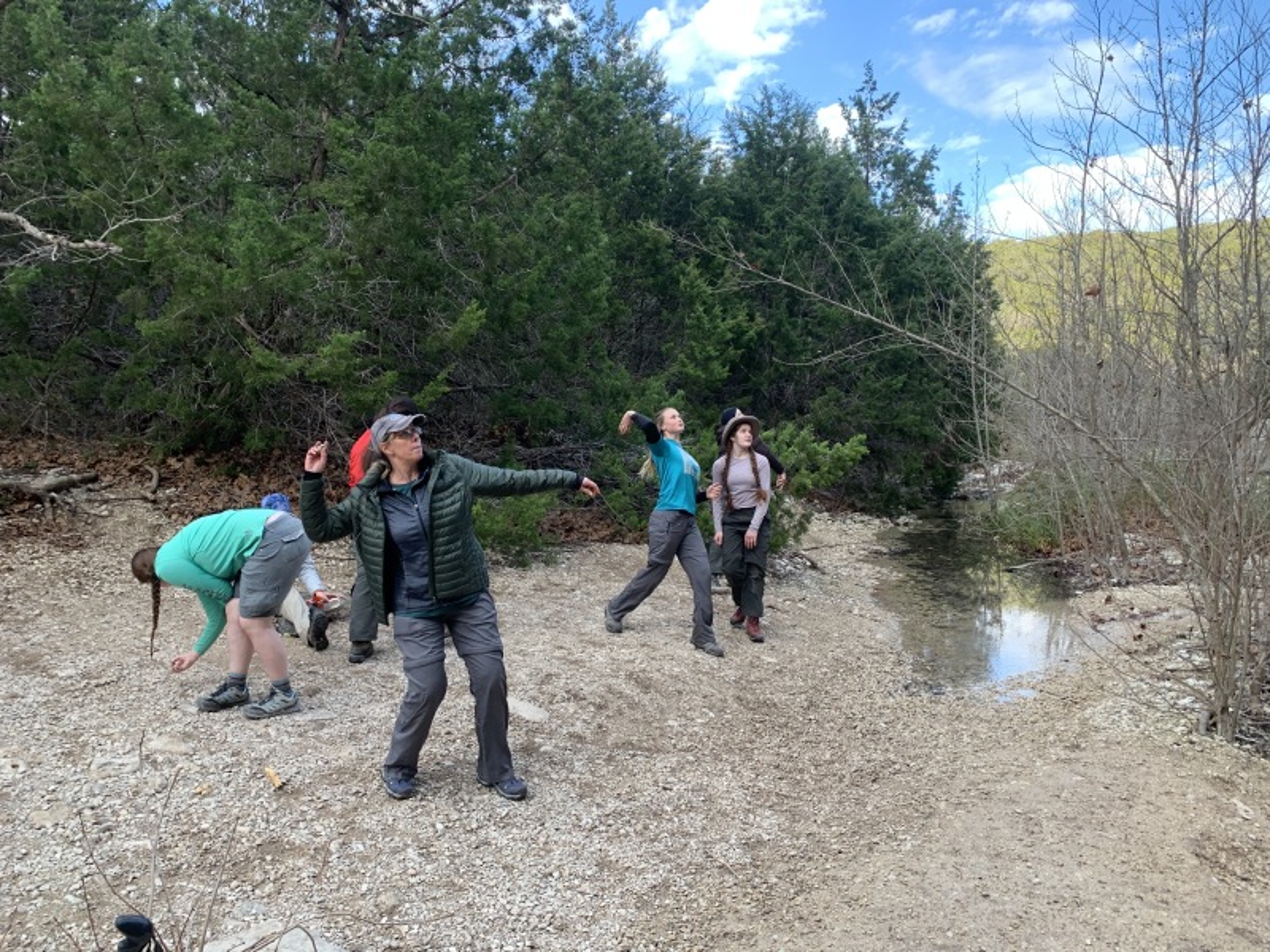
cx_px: 635
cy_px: 476
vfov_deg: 53.1
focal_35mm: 26
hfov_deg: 67.3
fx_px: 954
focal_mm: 4.25
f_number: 1.8
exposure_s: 1/158
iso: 25
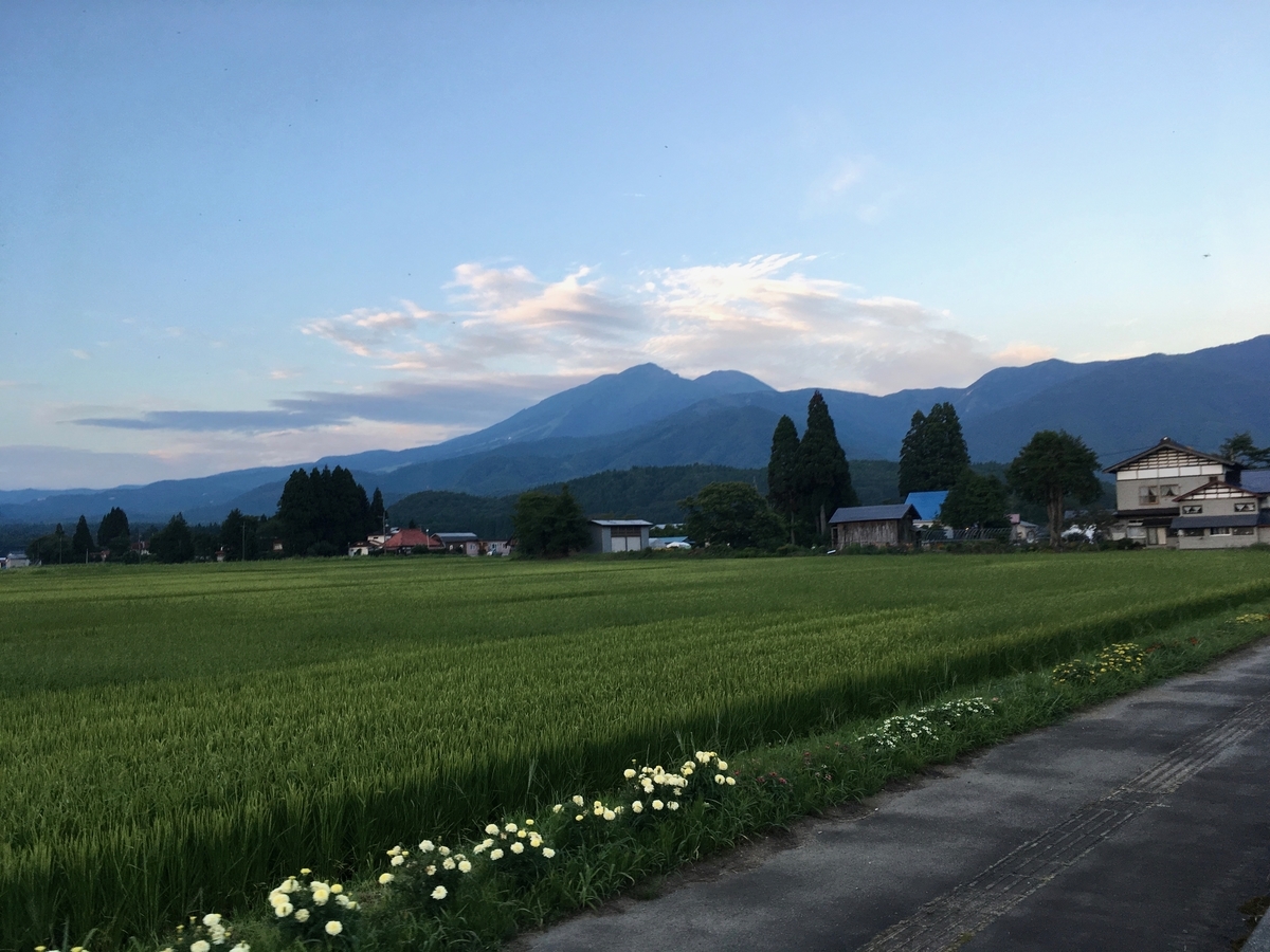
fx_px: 1064
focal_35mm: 29
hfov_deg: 61.7
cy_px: 476
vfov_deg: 48.2
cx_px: 635
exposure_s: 1/120
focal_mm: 4.15
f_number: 2.2
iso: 40
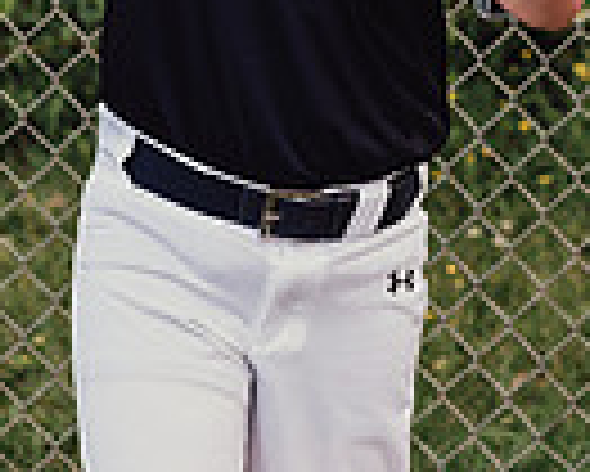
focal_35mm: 274
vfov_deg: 5.5
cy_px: -436
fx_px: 4788
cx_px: 306
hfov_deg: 7.1
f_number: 4
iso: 200
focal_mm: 85
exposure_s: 1/320
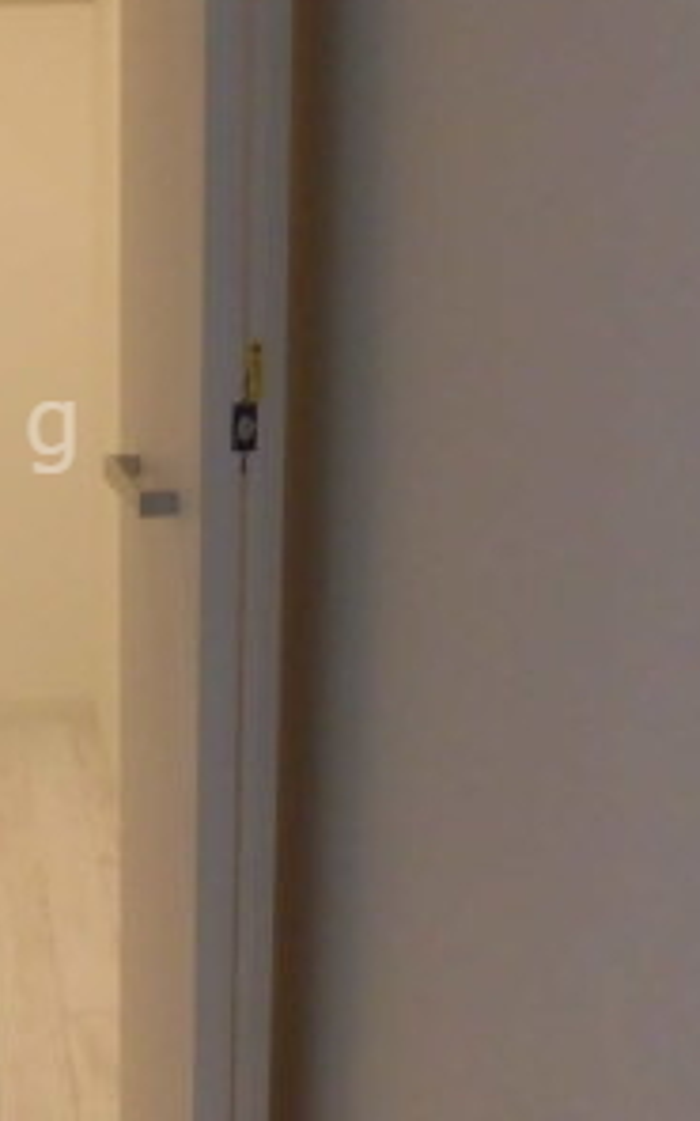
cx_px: -163
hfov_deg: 21.7
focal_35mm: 55
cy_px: 428
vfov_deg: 36.7
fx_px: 1679
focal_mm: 4.3
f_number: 3.1
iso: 320
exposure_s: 1/40
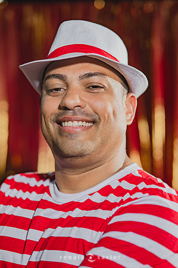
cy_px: 134
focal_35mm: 85
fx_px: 632
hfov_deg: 16.0
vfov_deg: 23.9
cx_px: 89
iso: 200
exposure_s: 1/200
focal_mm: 85
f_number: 2.5
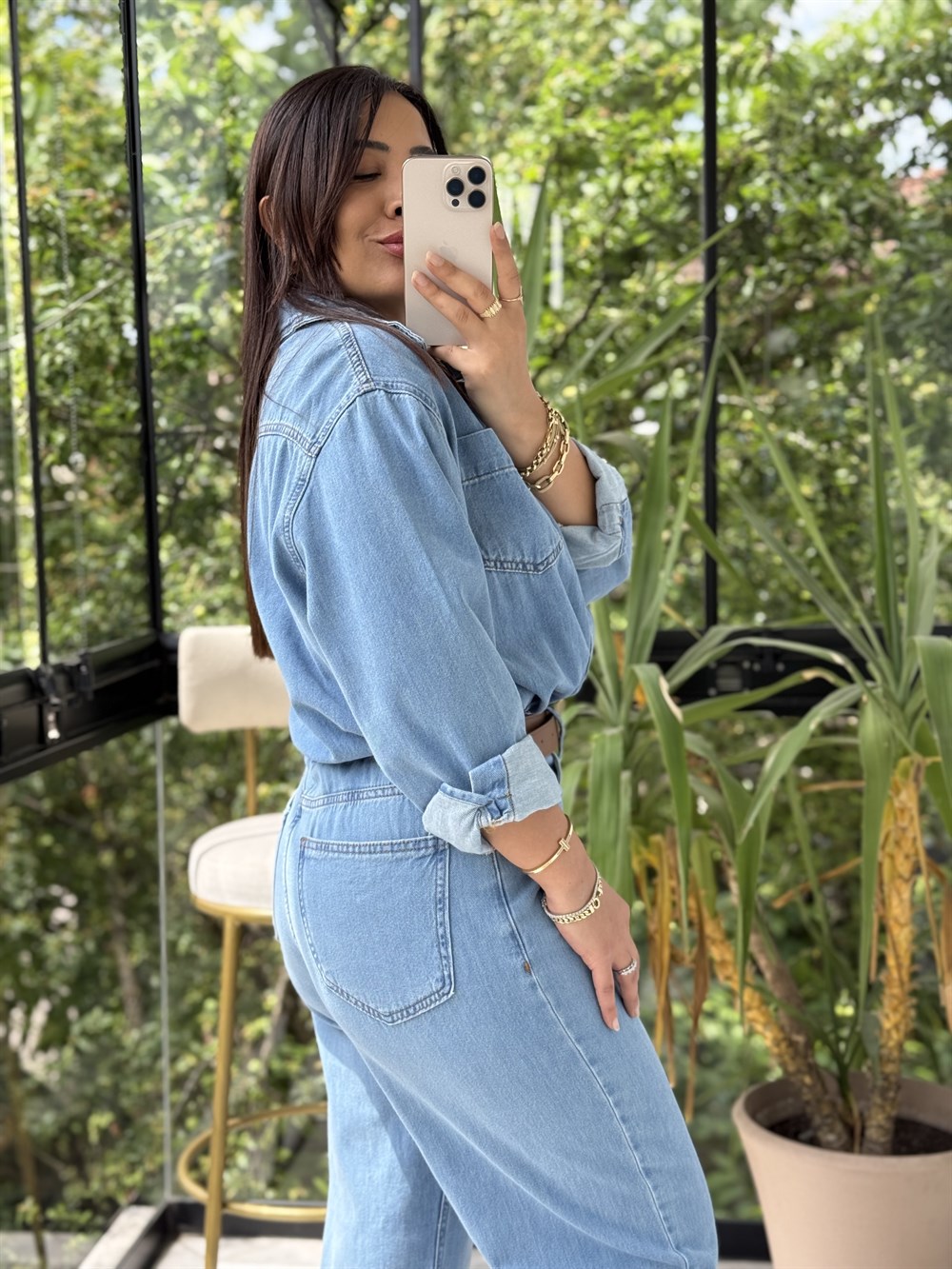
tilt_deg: -23.7
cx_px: 476
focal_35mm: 48
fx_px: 1760
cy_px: 634
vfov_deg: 39.7
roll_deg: +1.4
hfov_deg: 30.3
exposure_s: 1/475
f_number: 1.78
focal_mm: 6.76
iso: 80
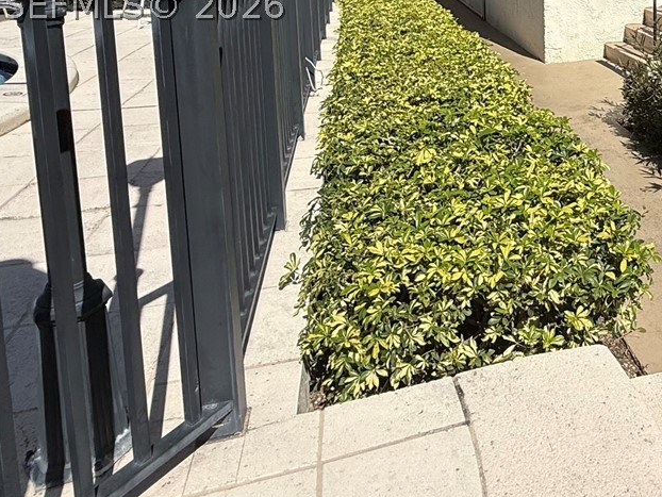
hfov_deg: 45.8
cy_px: 5
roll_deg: -0.2
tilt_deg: -6.9
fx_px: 689
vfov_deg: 36.0
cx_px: 611
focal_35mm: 36
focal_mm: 2.22
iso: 50
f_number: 2.2
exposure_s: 1/3891
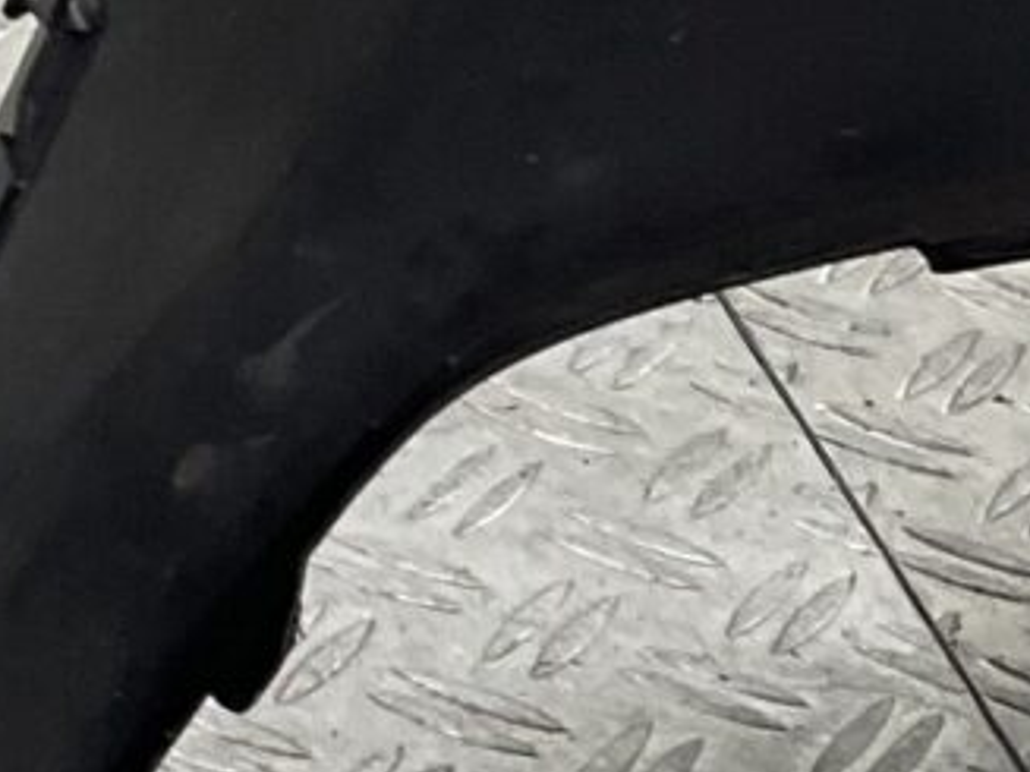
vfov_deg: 6.5
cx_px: 1773
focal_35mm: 227
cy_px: 848
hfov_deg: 8.4
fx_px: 6752
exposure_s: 1/100
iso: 25
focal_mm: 3
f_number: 1.8
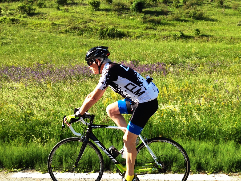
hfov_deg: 55.4
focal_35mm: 33
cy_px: 90
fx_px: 230
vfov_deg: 42.9
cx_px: 120
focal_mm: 4.12
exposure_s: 1/616
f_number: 2.4
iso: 50
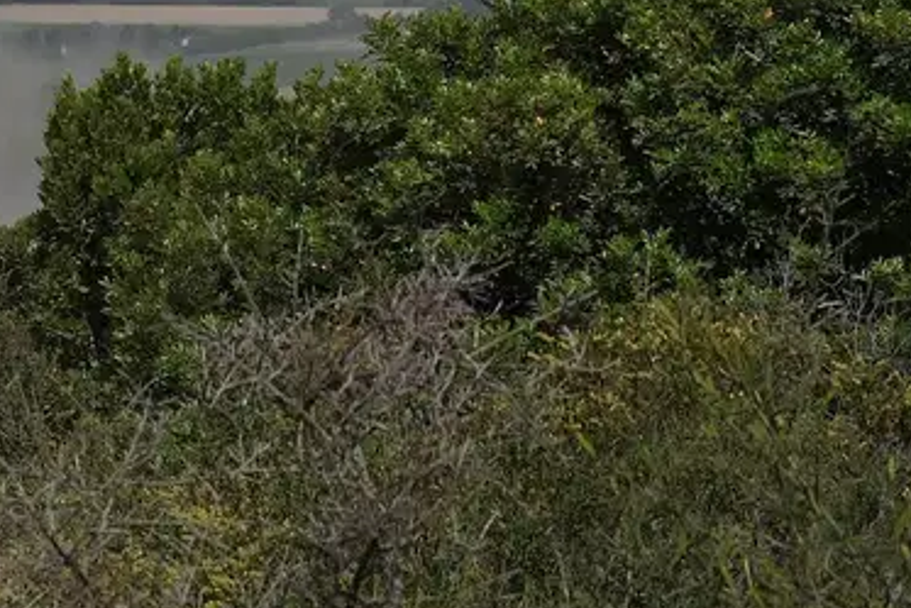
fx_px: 7569
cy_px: 342
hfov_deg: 6.8
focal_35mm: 299
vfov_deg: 4.6
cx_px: -388
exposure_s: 1/800
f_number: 9
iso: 100
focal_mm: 62
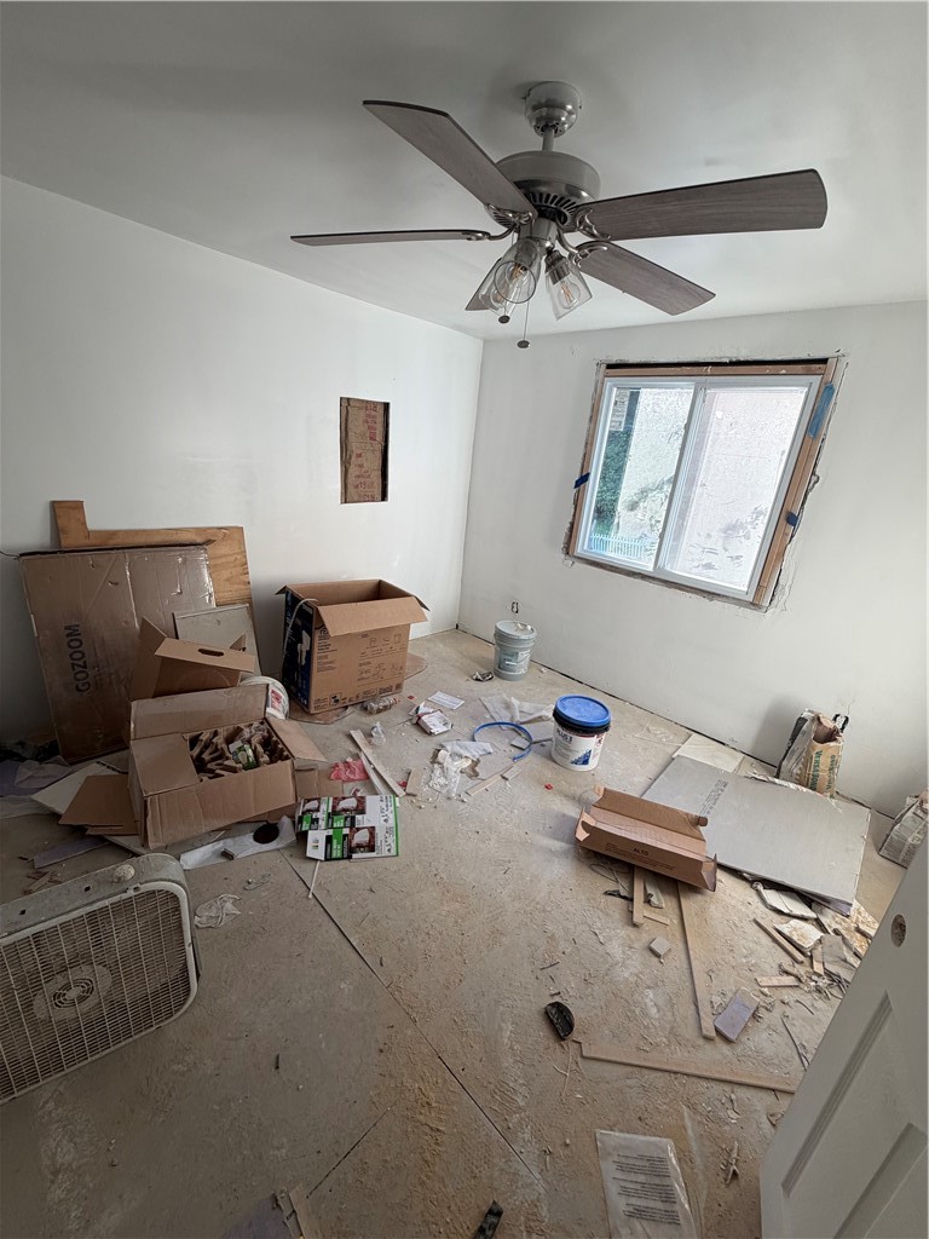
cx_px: 464
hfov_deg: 85.7
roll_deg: -5.4
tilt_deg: -20.1
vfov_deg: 102.1
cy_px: 620
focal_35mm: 14
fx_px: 501
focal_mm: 2.22
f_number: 2.2
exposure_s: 1/121
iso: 100
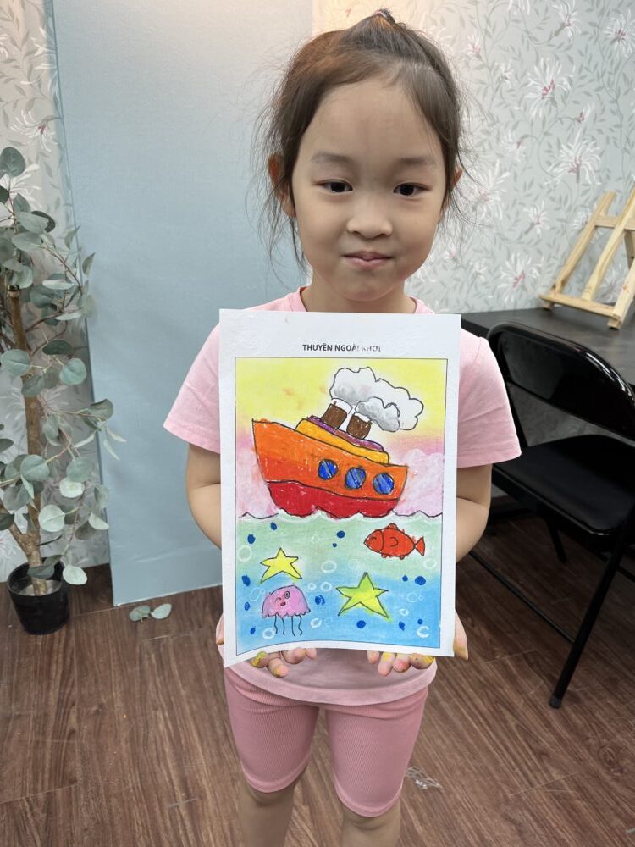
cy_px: 424
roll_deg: -1.4
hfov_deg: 53.1
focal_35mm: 26
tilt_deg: -21.7
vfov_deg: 67.3
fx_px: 636
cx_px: 318
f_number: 1.6
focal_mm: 5.1
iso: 40
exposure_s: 1/100
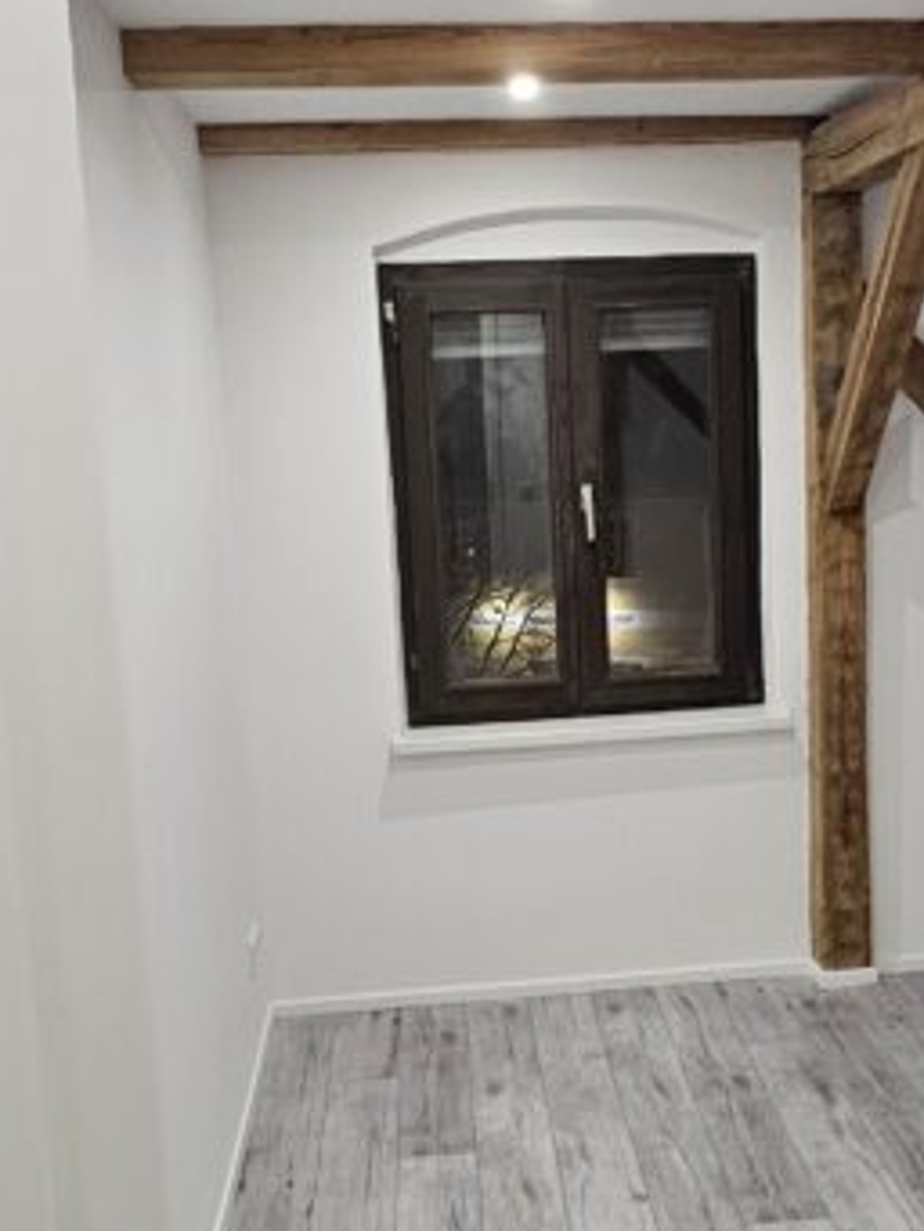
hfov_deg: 36.6
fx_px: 1387
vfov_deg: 47.8
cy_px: 650
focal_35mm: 39
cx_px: 585
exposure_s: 1/50
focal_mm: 2.2
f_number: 2.2
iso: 400
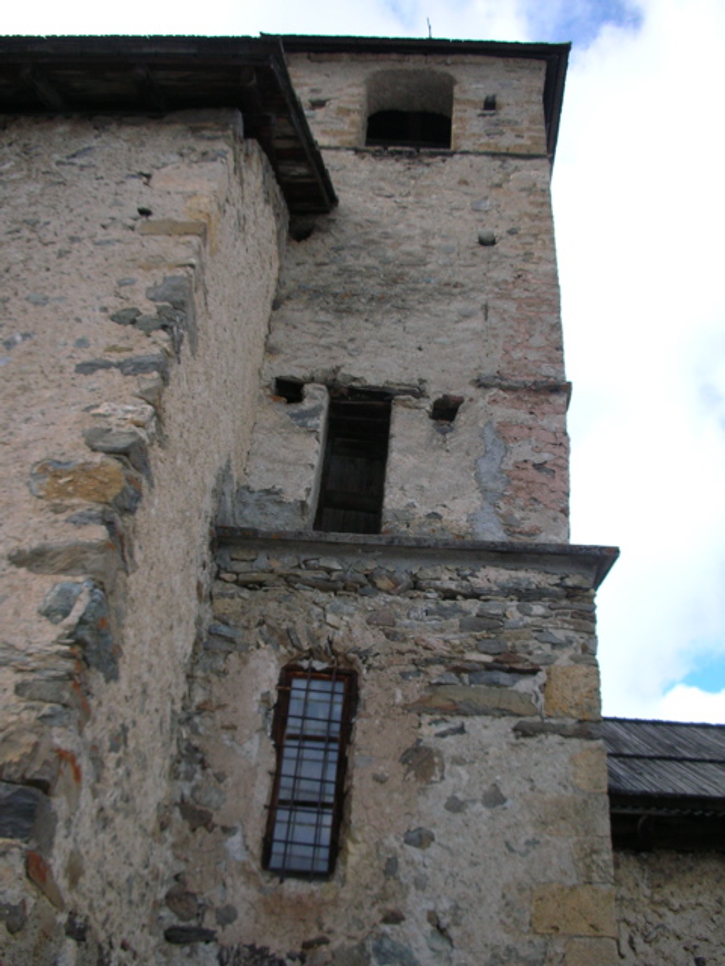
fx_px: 977
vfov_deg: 52.6
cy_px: 483
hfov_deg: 40.7
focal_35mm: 35
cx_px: 362
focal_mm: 5.8
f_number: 8.5
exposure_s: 1/45.5
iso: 50
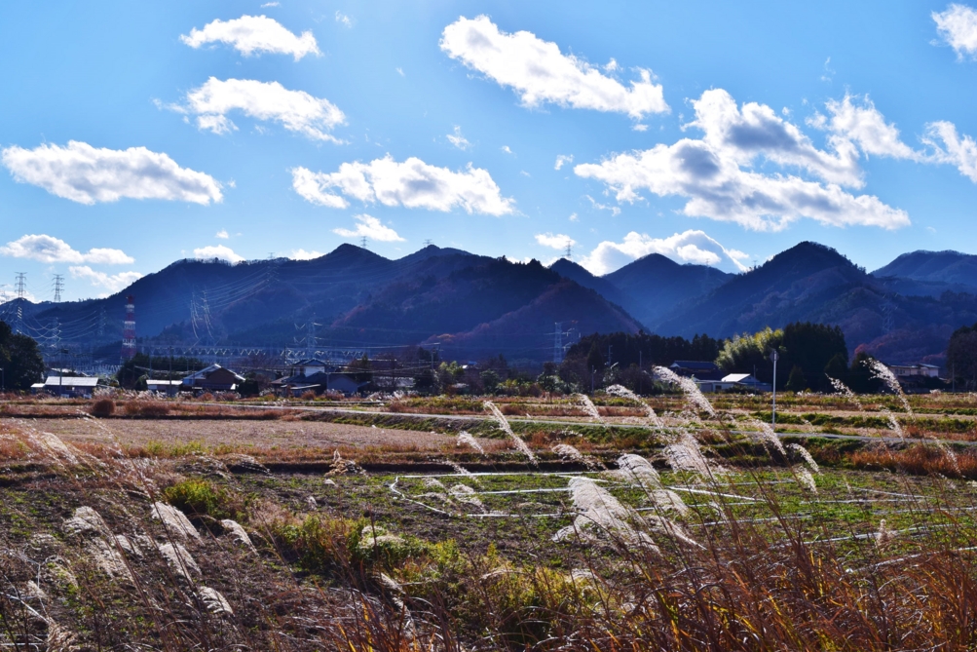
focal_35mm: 48
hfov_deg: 41.5
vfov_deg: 28.4
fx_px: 1289
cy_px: 331
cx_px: 479
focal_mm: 31
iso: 200
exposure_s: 1/800
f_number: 13
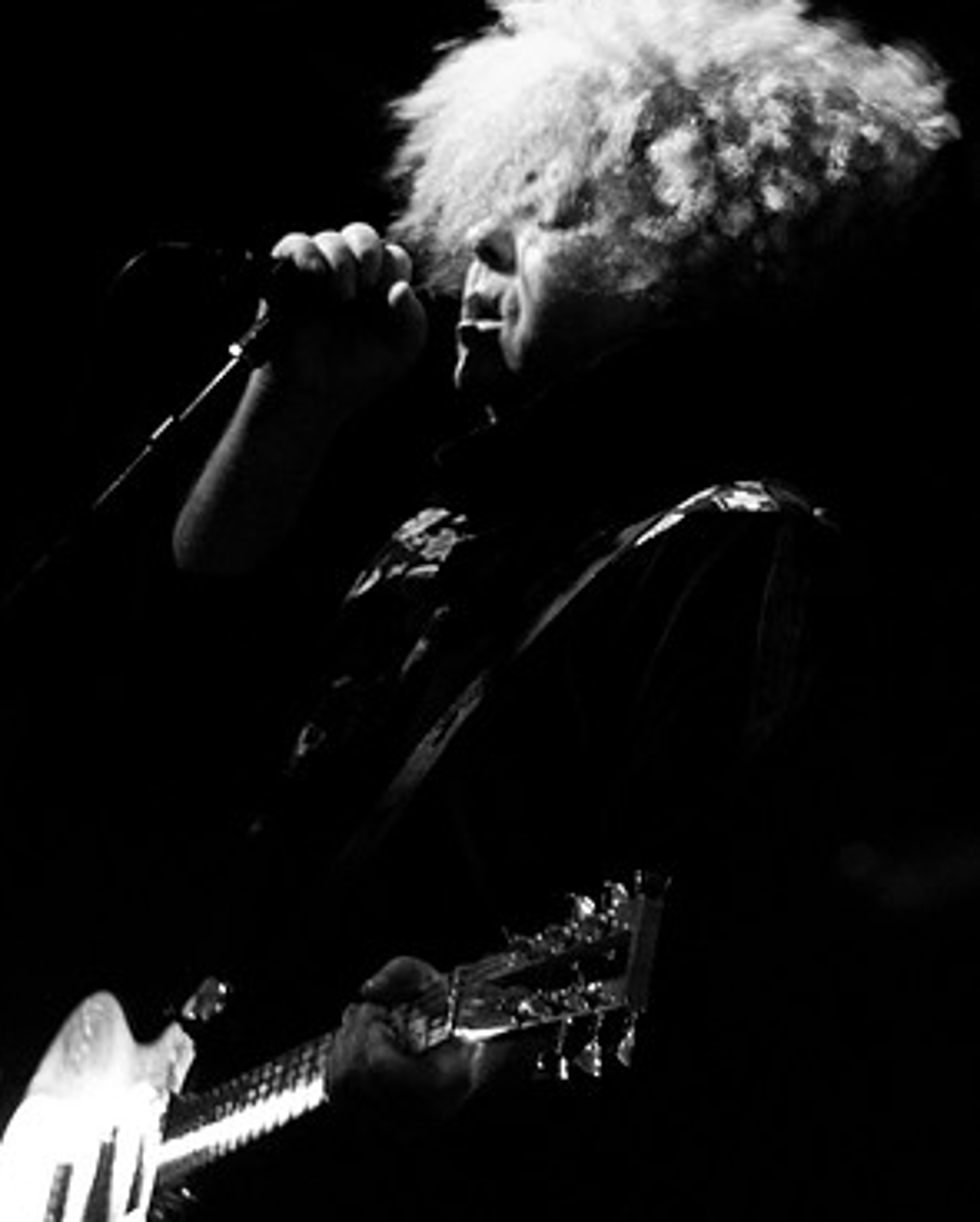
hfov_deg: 17.9
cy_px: 571
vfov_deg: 22.2
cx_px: 488
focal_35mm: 86
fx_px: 3114
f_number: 1.8
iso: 1250
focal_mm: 50
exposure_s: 1/40
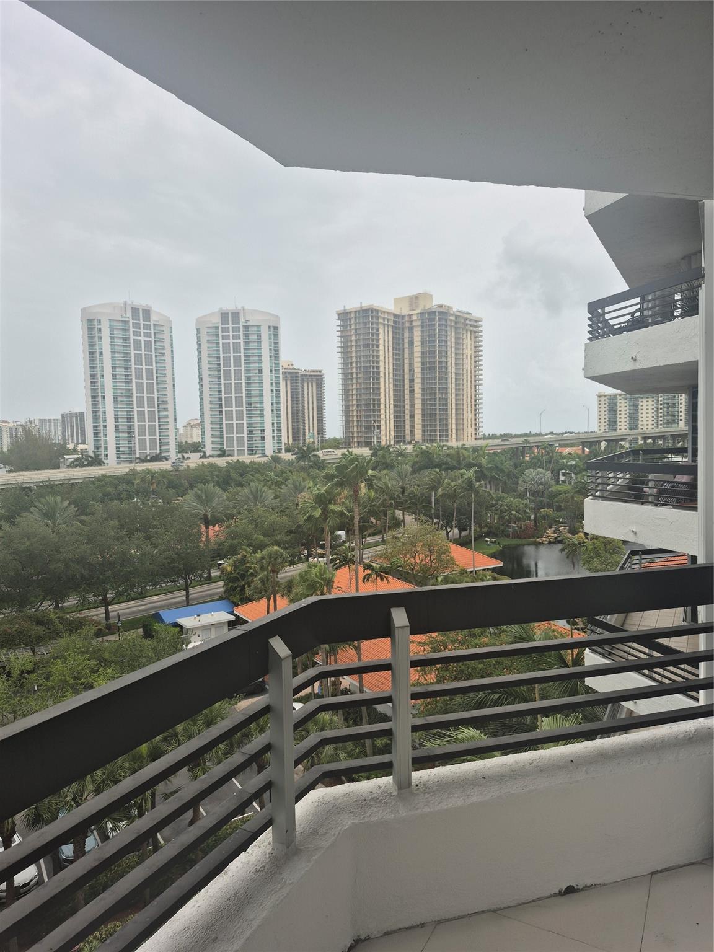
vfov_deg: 73.9
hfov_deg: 58.9
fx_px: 633
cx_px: 357
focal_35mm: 23
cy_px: 476
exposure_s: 1/2080
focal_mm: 5.4
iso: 25
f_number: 1.8
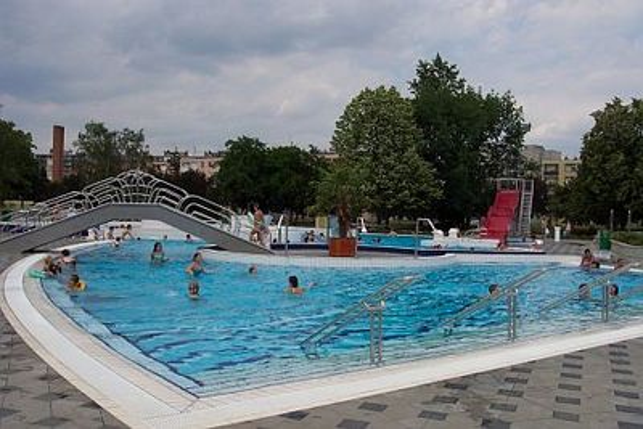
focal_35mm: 38
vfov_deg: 35.1
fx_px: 679
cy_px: 214
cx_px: 322
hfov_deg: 50.7
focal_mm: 8
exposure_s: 1/1000
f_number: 4.8
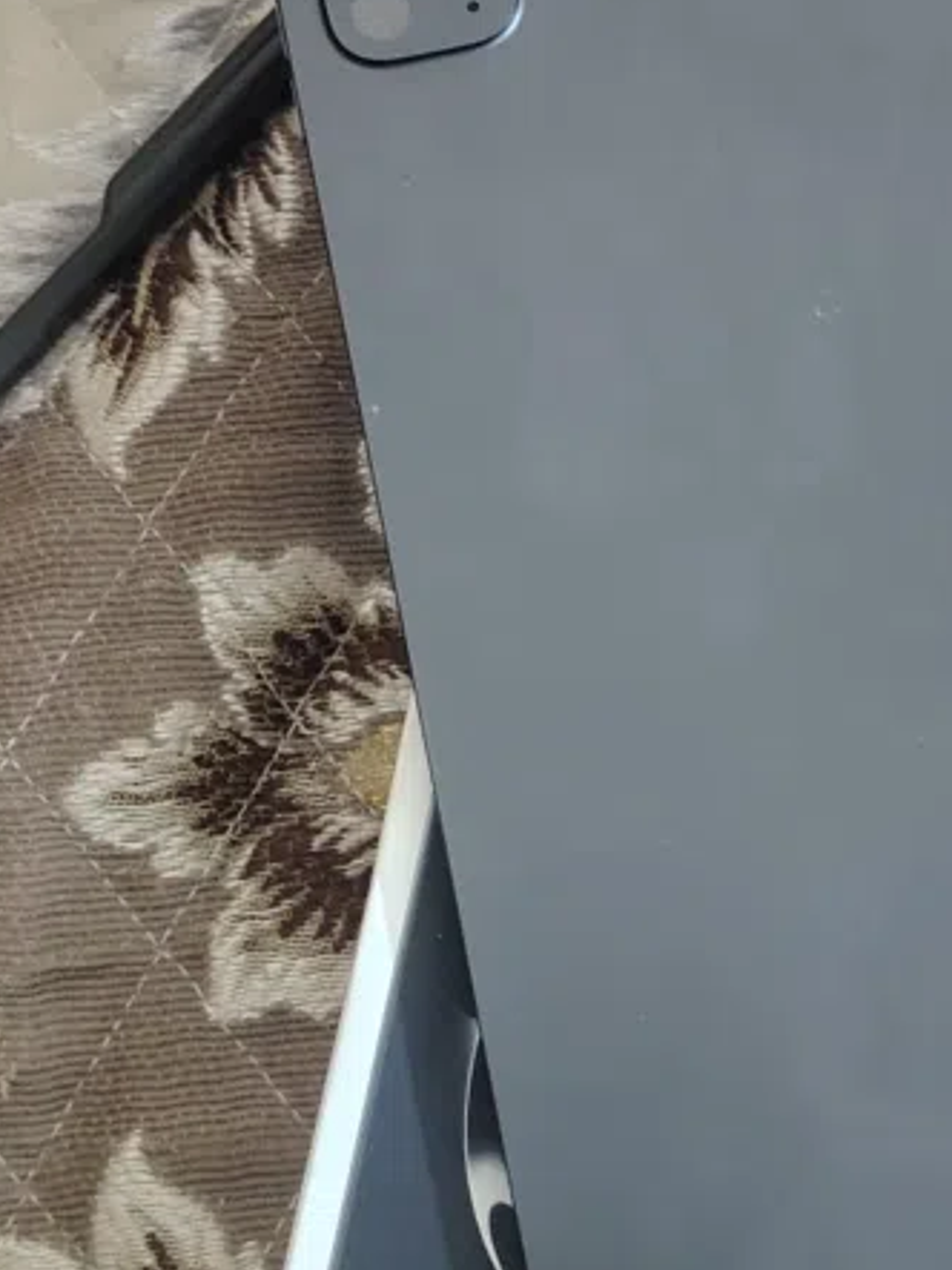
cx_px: 568
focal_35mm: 74
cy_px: 526
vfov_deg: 26.3
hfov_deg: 19.9
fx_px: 2715
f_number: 1.75
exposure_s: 1/33.3
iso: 2472
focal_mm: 5.25
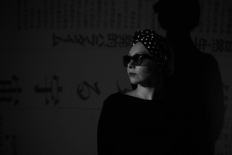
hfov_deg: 23.6
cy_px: 78
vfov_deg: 15.9
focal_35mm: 86
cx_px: 116
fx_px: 554
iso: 400
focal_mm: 86
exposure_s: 1/125
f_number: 2.8
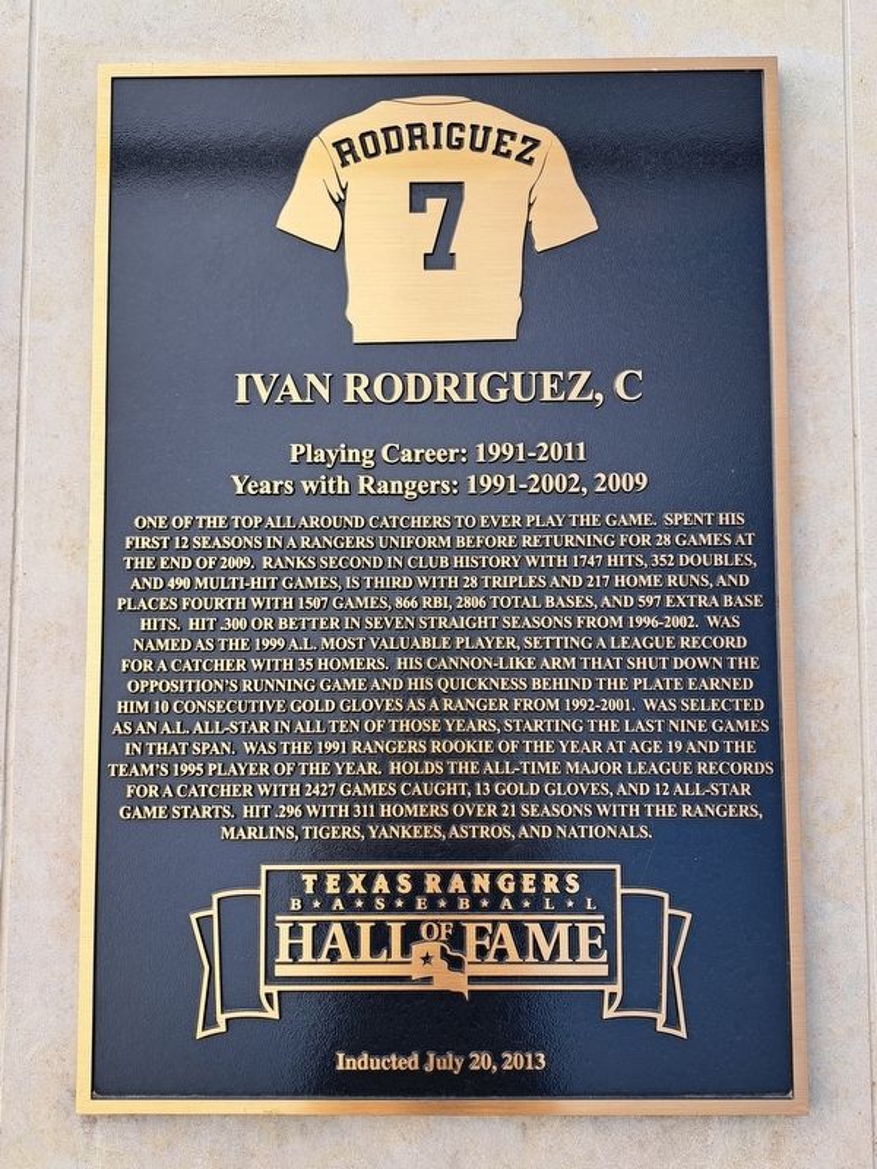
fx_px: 811
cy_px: 584
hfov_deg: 56.8
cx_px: 438
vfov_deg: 71.6
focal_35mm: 24
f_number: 1.8
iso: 50
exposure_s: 1/260
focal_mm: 5.23
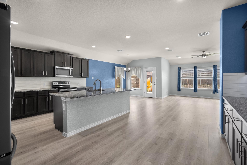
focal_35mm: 16
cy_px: 82
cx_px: 124
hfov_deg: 96.7
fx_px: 110
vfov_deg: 73.7
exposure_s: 1/8
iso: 800
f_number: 7.1
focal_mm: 16
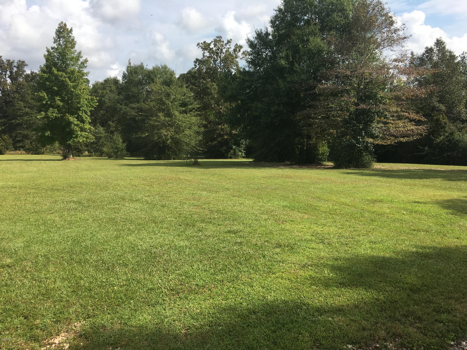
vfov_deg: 48.2
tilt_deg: -5.0
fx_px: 391
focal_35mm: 29
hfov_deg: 61.7
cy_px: 175
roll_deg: -0.3
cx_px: 234
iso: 25
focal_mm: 4.15
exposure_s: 1/1451
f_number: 2.2
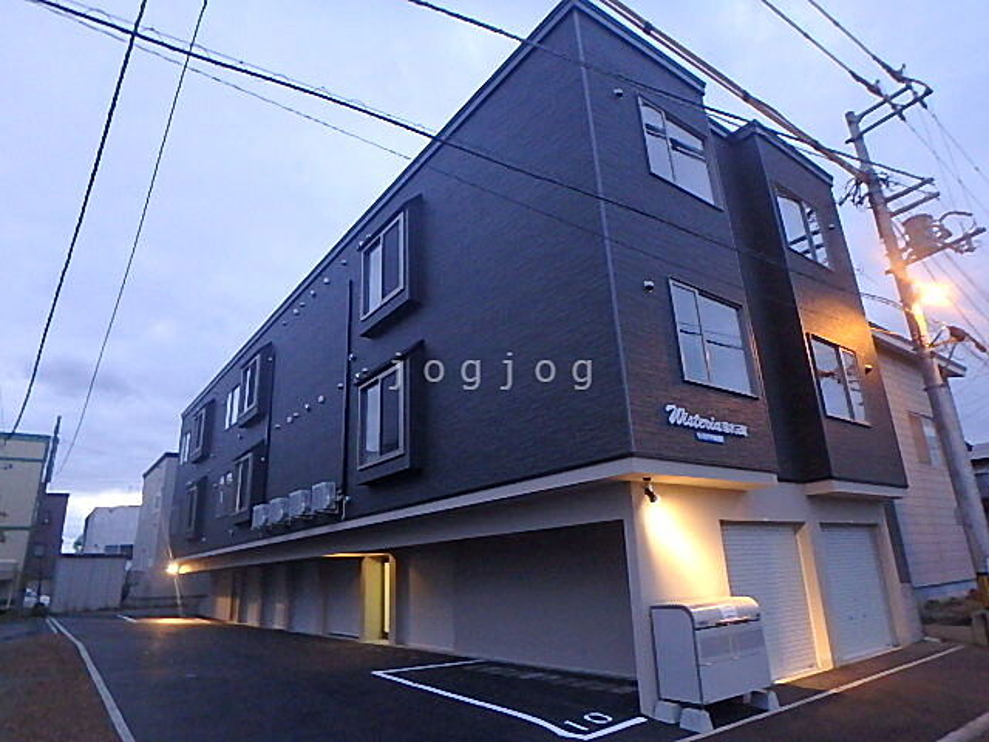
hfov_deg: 79.0
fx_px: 600
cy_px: 371
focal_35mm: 21
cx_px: 494
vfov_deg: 63.4
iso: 800
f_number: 3.5
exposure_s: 1/15
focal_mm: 3.7
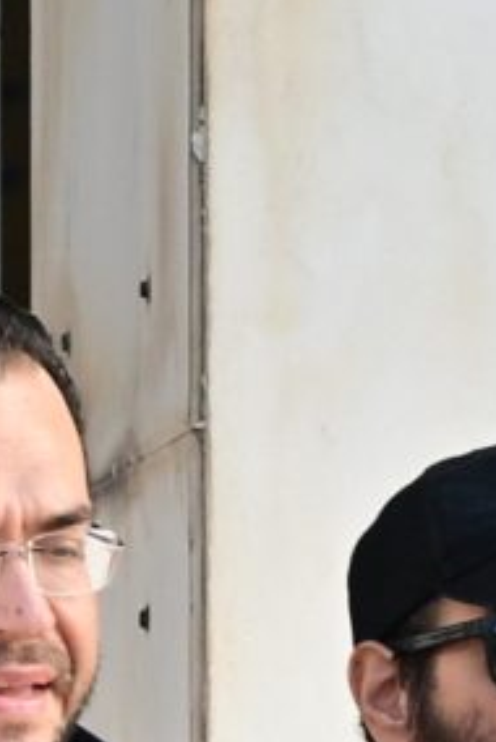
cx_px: -159
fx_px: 16698
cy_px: 1574
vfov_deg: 2.5
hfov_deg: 1.7
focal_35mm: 810
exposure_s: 1/320
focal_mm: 90
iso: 640
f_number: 6.3
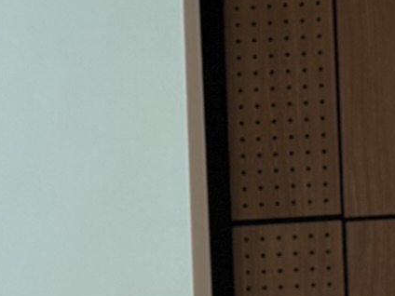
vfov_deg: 5.7
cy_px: 652
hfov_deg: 7.9
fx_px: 2864
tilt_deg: -1.5
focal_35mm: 251
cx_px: 84
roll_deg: +2.9
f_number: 1.6
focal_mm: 5.96
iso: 100
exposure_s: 1/60
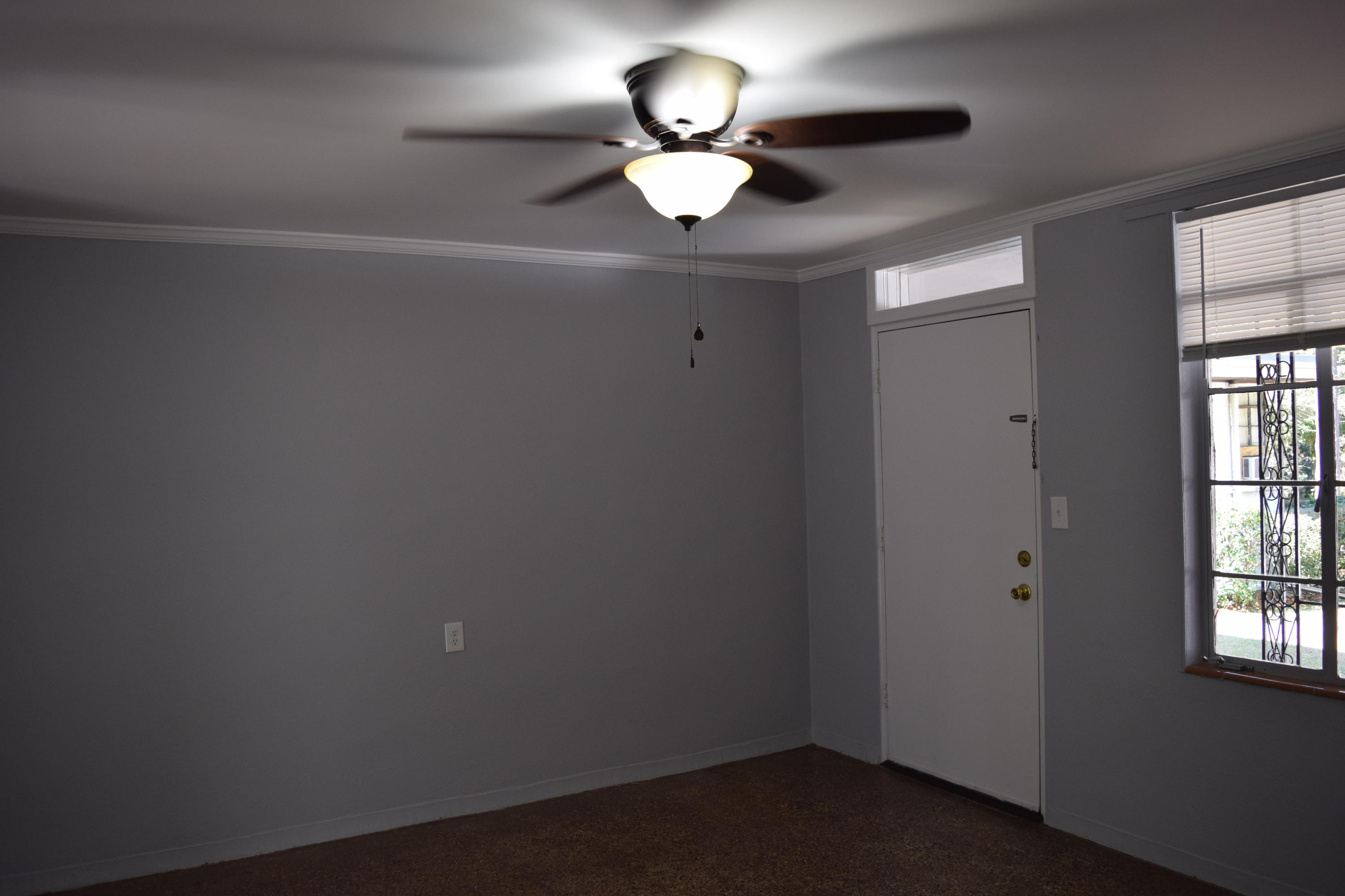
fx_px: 1009
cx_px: 672
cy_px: 448
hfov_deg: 67.4
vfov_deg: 47.9
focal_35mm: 27
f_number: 4.5
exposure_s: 1/80
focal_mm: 18
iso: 400
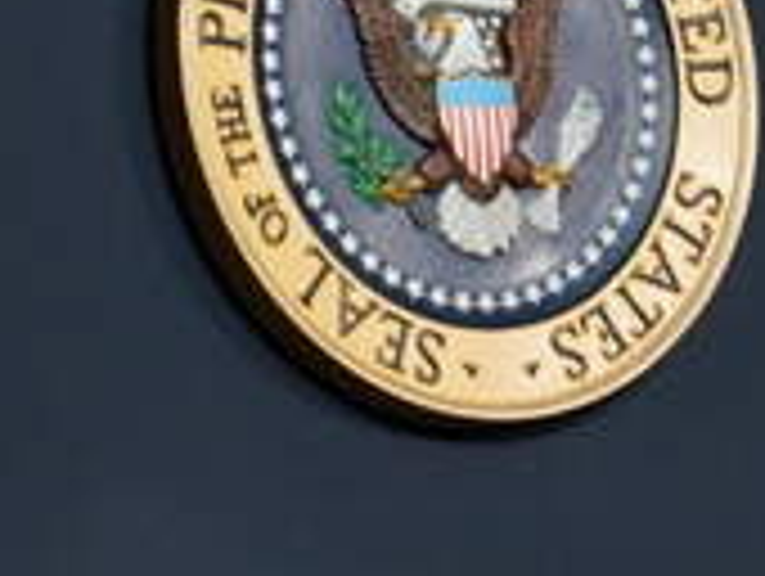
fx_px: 8852
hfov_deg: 4.9
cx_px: 68
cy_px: -135
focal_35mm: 400
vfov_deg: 3.7
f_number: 4
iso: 1250
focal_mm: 59
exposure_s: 1/320
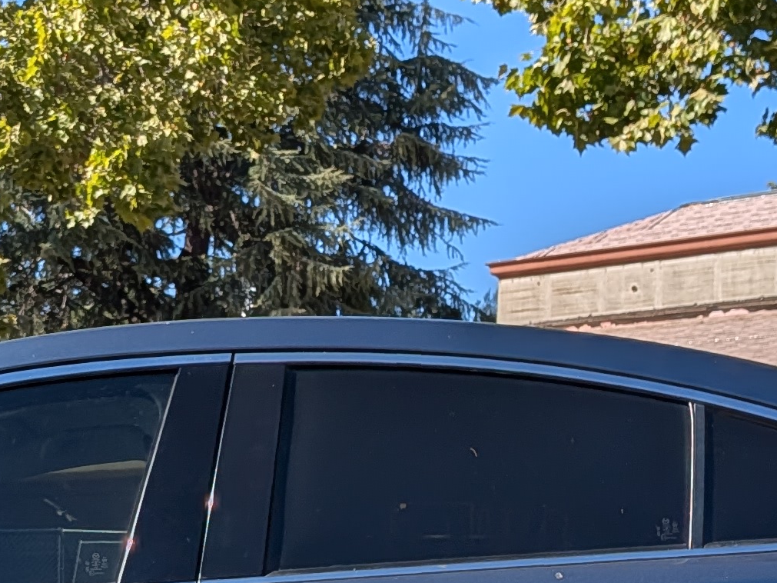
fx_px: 2132
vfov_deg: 15.3
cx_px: 115
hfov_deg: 20.3
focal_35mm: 95
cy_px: 591
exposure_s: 1/11765
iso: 28
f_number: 1.7
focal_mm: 4.53
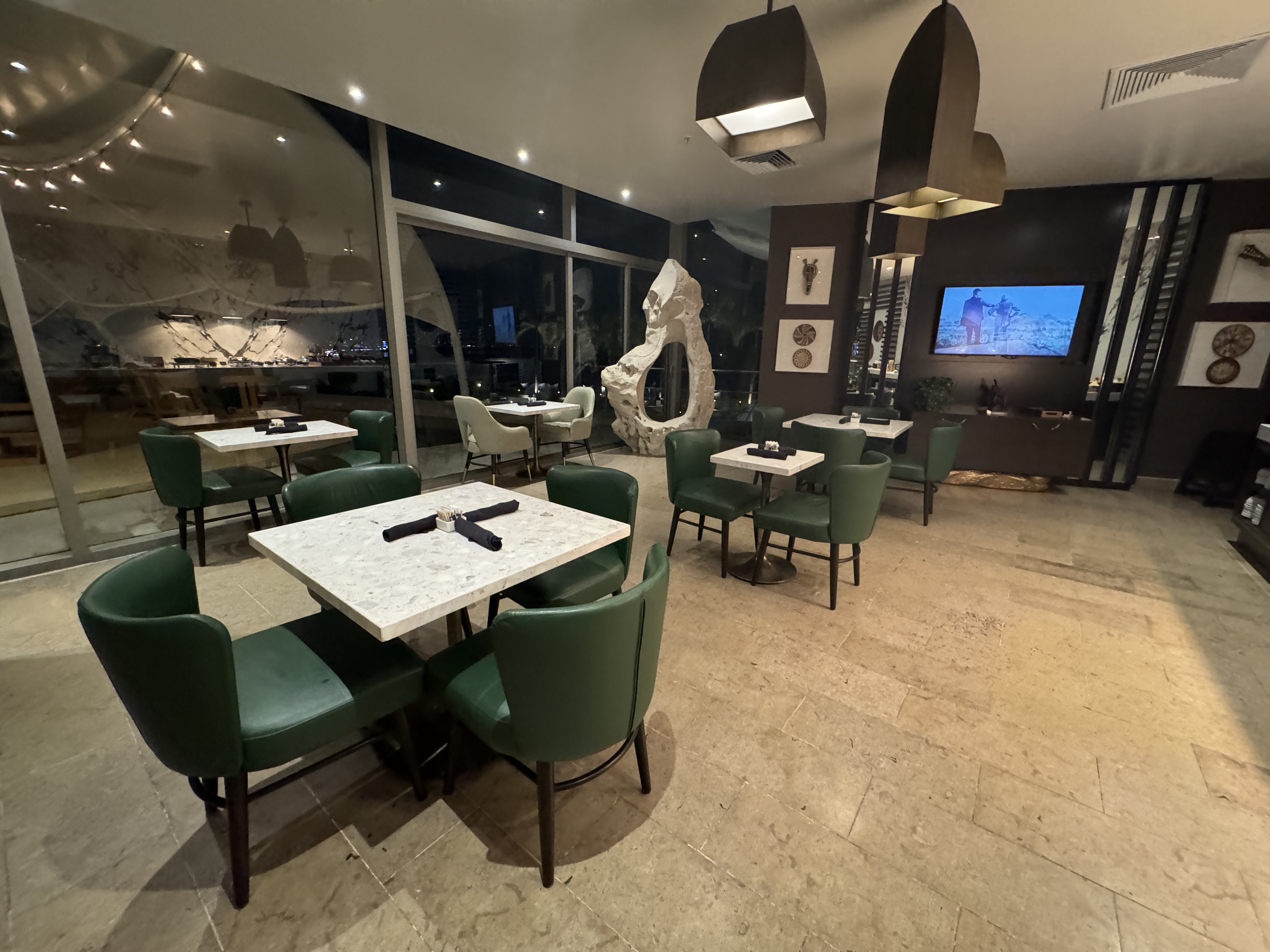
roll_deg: -0.9
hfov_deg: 102.1
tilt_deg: -14.5
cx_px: 635
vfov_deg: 85.7
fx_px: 514
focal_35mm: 14
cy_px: 476
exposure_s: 1/60
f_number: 2.2
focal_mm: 2.22
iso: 1250
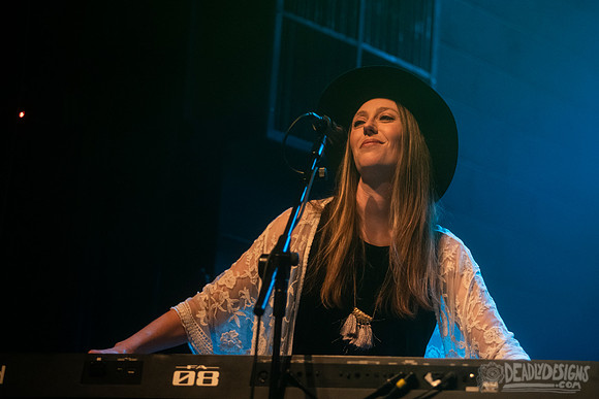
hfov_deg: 17.0
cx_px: 328
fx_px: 2002
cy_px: 182
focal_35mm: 120
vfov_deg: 11.4
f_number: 3.2
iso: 2500
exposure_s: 1/160
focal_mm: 110
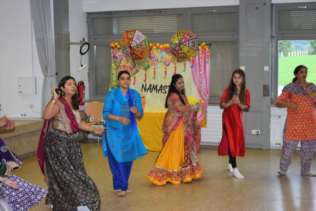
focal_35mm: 60
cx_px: 158
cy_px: 106
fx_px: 527
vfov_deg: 22.6
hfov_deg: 33.4
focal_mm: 40
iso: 800
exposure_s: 1/100
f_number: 5
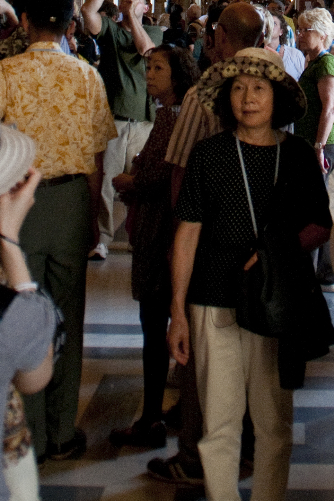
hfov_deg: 17.0
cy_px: -117
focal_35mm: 80
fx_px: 1113
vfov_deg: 23.0
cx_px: 214
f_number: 3.5
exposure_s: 1/250
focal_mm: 18
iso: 500
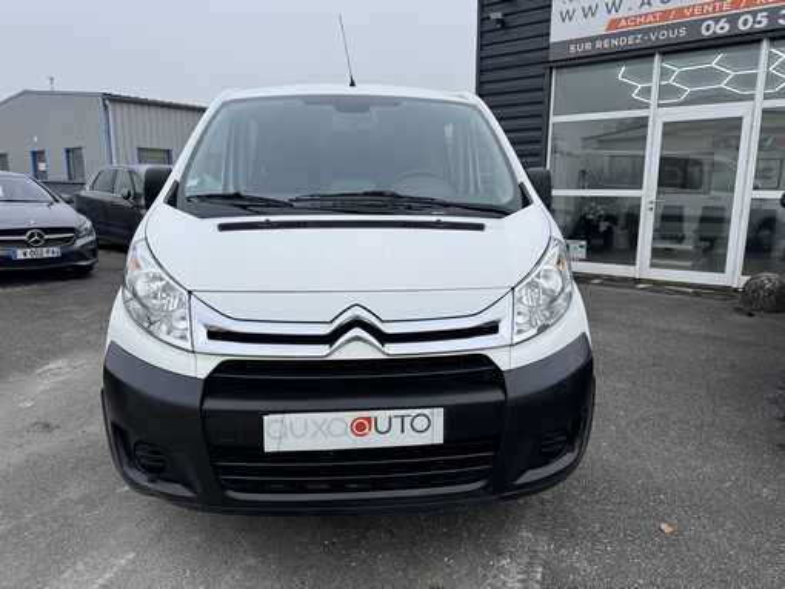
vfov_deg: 56.9
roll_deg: +0.1
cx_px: 392
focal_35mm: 24
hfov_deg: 71.6
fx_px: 545
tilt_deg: -11.0
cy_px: 294
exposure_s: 1/1869
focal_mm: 6.76
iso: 80
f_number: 1.78
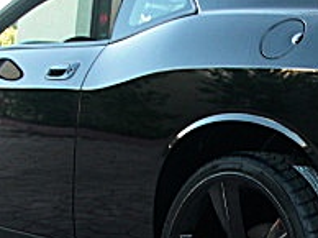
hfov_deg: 16.3
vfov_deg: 12.3
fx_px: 1092
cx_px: 313
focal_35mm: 119
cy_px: 220
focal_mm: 6.3
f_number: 2.8
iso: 100
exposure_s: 1/100
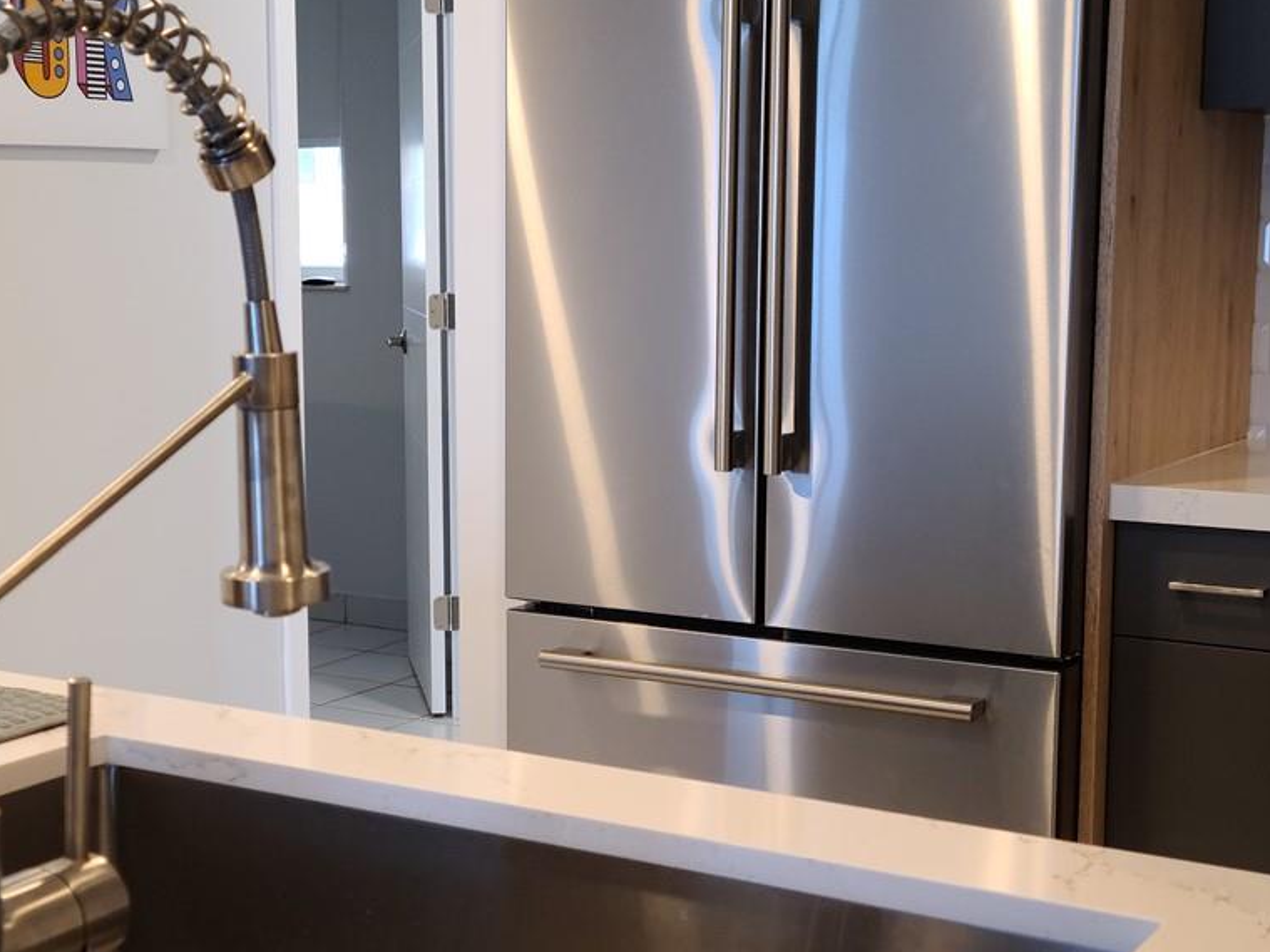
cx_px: 500
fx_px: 2164
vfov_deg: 24.8
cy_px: 510
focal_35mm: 59
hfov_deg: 32.6
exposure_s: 1/60
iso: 200
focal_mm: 5.9
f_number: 2
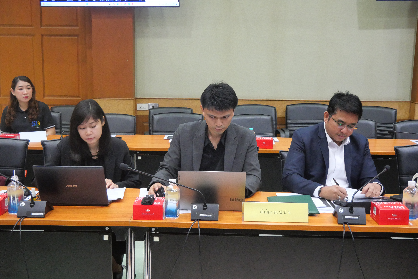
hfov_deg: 43.6
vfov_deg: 29.9
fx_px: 523
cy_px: 140
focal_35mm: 45
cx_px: 209
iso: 3200
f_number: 4.2
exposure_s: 1/80
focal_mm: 22
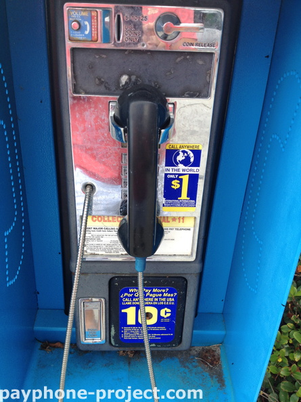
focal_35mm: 35
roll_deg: -1.4
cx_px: 150
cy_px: 201
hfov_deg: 40.7
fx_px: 406
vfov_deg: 52.6
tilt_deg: -33.8
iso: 50
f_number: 2.4
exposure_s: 1/282
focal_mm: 4.28
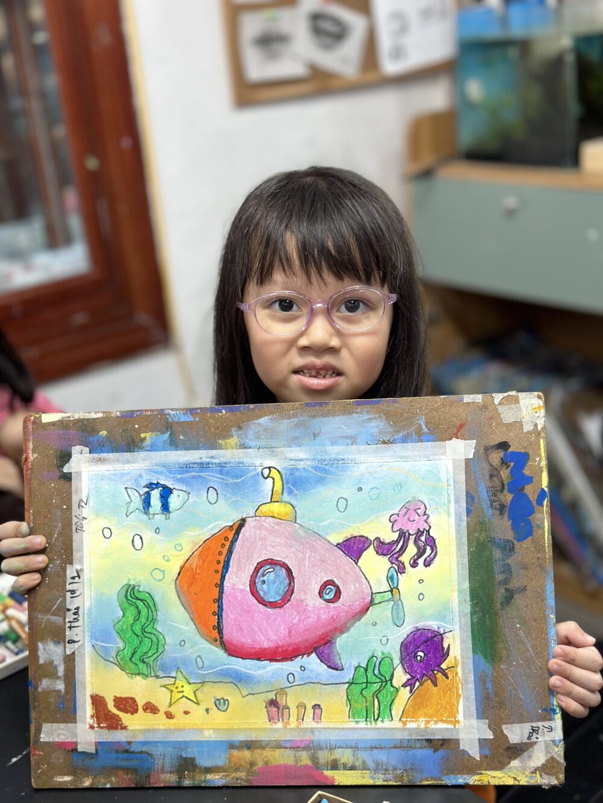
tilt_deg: -20.7
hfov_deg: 30.3
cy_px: 402
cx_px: 302
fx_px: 1115
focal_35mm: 48
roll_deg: +4.7
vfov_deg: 39.7
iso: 125
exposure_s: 1/100
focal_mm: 6.86
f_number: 1.78
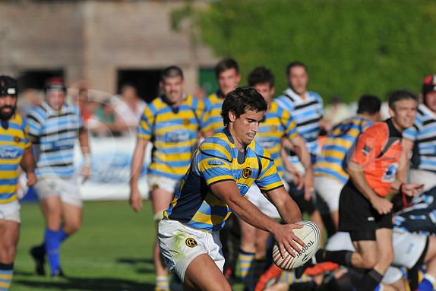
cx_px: 217
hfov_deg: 4.5
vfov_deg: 3.0
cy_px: 146
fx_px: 5499
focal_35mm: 454
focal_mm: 300
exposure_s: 1/4000
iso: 200
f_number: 3.5
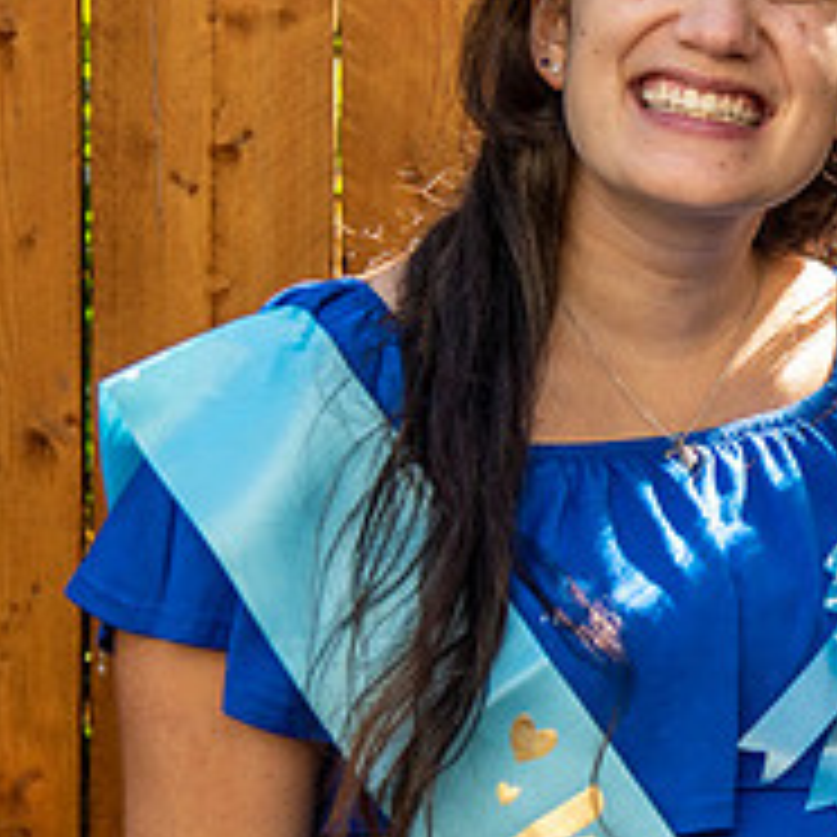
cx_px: 1048
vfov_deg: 10.7
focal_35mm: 164
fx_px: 4486
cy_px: 353
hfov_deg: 10.5
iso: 125
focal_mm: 62
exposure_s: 1/320
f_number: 4
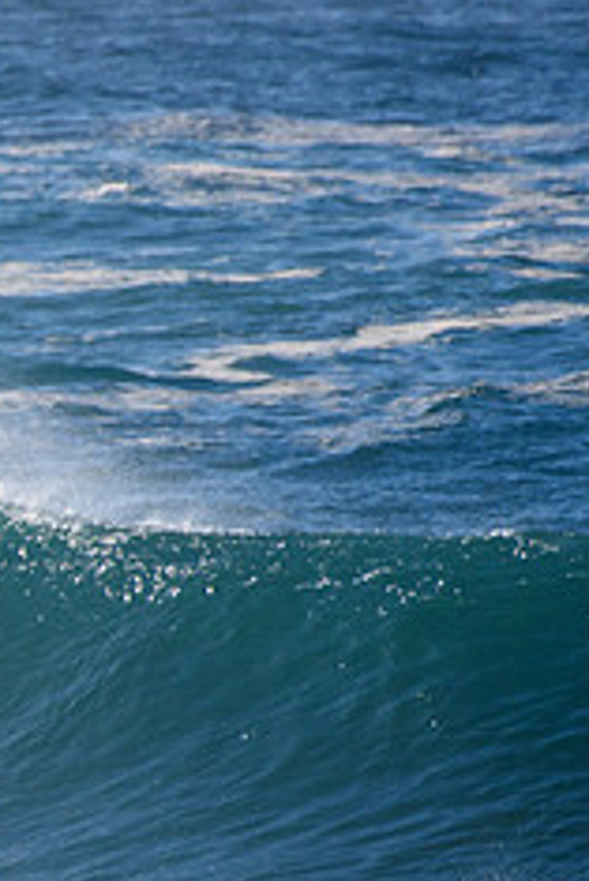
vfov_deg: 1.1
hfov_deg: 0.7
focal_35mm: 1853
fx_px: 45405
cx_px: -469
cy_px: 662
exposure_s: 1/2000
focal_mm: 500
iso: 320
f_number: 5.6
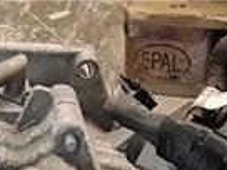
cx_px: 20
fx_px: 866
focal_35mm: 132
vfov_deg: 9.9
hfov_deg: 14.8
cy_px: 398
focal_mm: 2.91
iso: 250
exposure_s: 1/50
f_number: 1.9
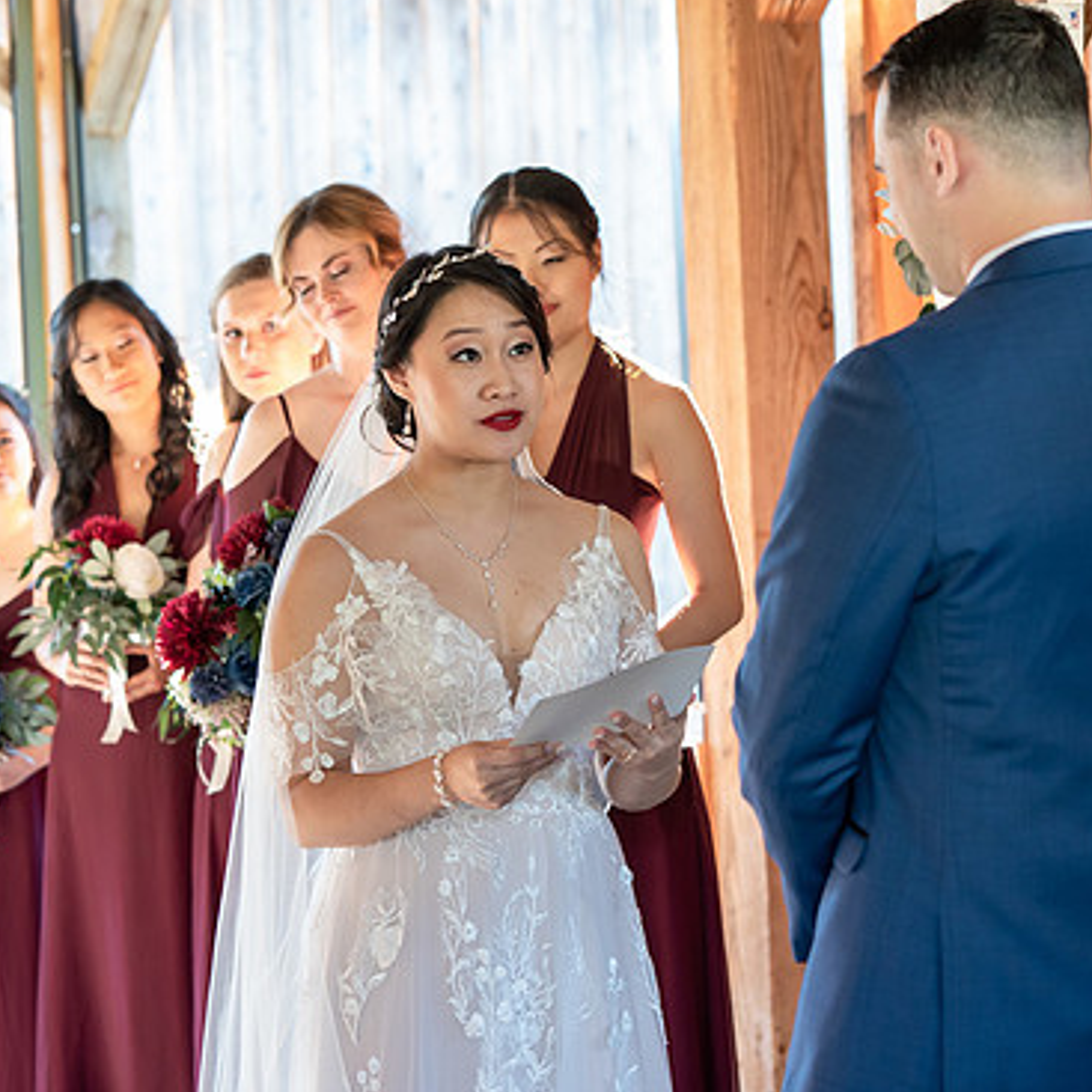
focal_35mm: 96
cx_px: 753
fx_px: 3426
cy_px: 528
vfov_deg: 18.1
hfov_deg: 18.0
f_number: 4
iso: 2000
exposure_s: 1/200
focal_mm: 70
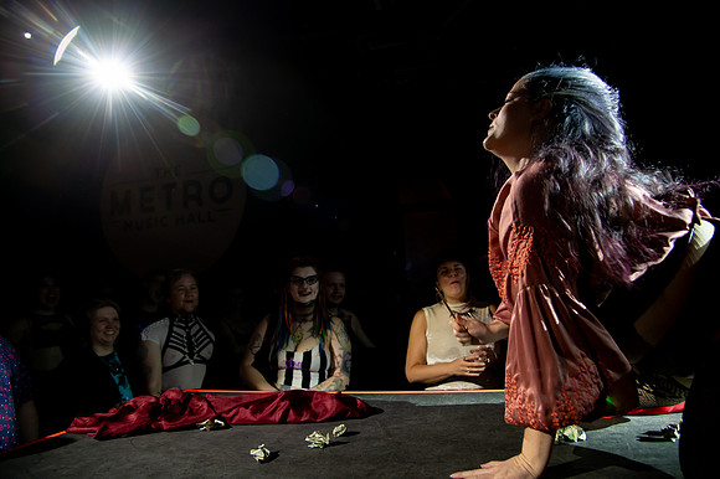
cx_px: 360
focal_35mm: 24
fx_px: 480
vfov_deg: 53.1
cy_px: 240
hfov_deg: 73.8
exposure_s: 1/200
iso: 4000
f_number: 4
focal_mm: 24
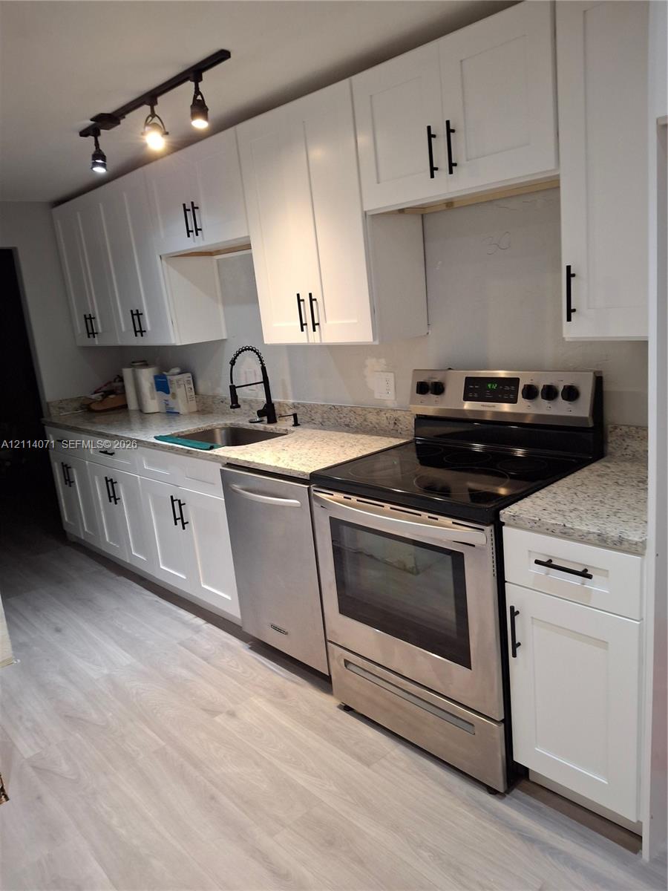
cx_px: 334
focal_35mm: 25
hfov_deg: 54.9
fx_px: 643
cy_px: 446
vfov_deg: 69.4
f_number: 1.8
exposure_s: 1/50
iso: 250
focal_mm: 4.69
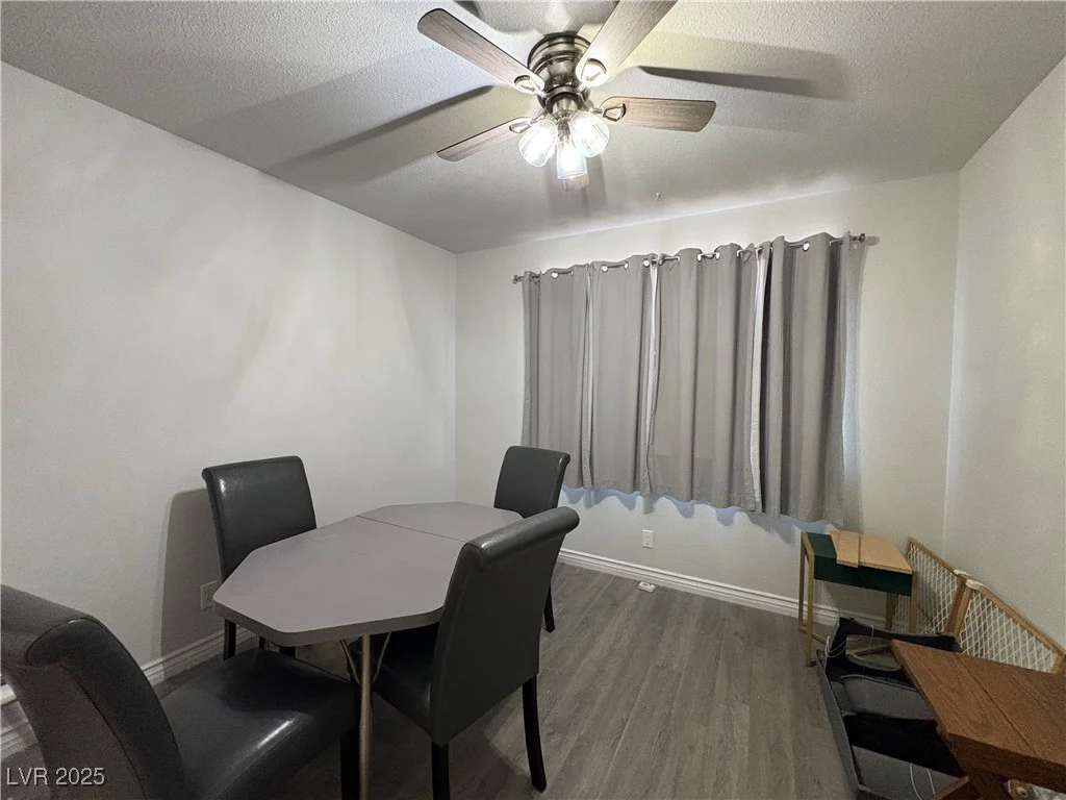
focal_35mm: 14
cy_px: 400
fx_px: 431
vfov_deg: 85.7
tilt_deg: -2.0
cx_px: 533
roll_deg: -0.4
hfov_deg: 102.1
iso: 500
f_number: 2.2
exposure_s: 1/60
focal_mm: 2.22
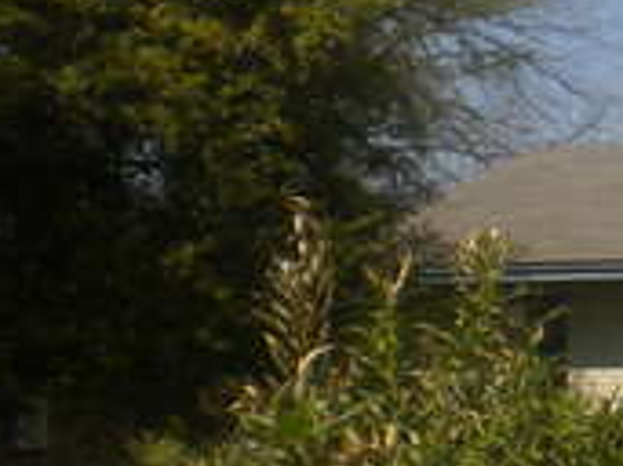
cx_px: 1155
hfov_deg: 13.4
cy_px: 532
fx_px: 2356
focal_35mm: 131
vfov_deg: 11.1
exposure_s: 1/998
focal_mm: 6.3
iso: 80
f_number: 4.6
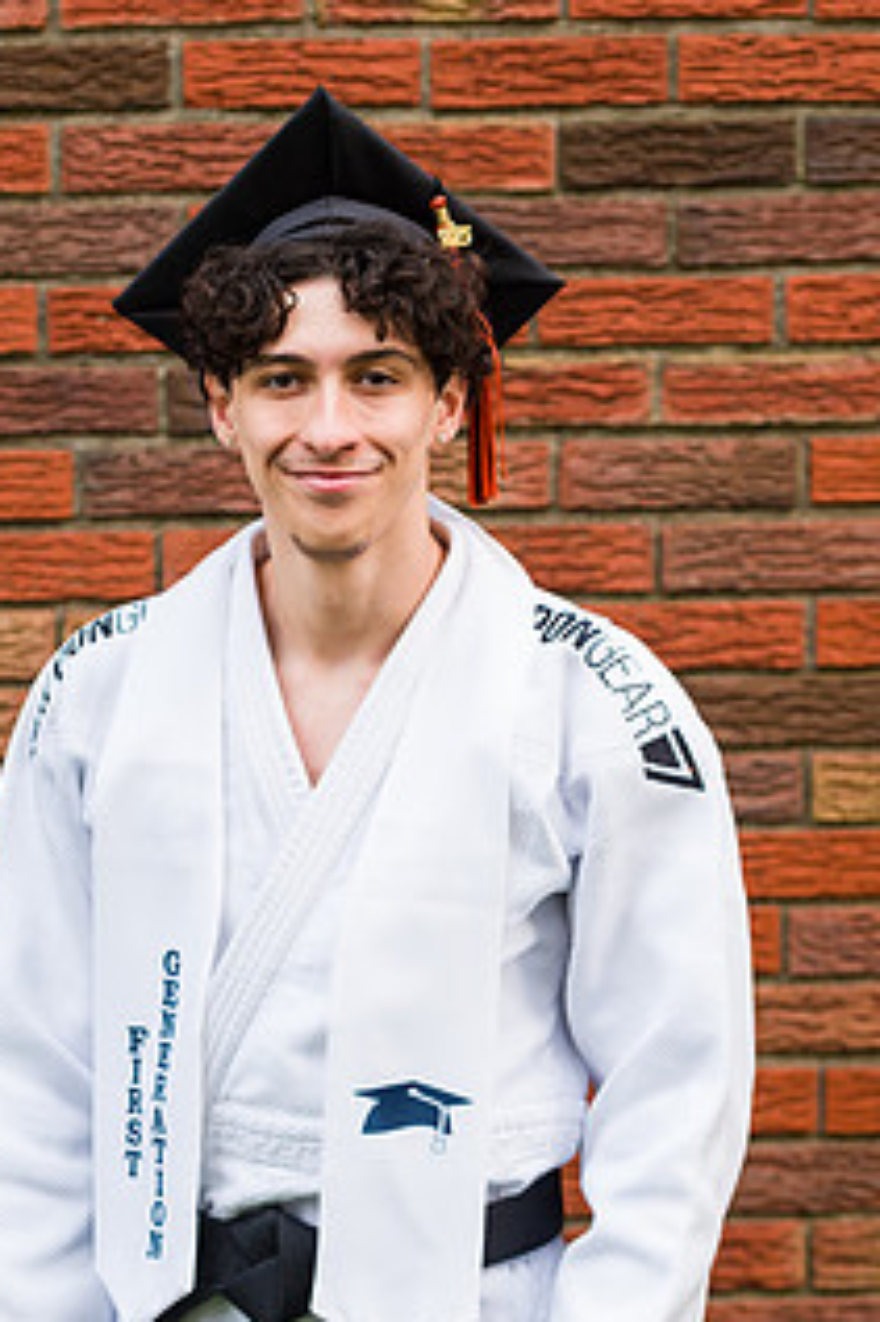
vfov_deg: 13.2
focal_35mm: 156
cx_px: 369
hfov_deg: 8.8
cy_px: 805
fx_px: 5726
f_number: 3.2
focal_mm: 110
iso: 200
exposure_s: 1/640
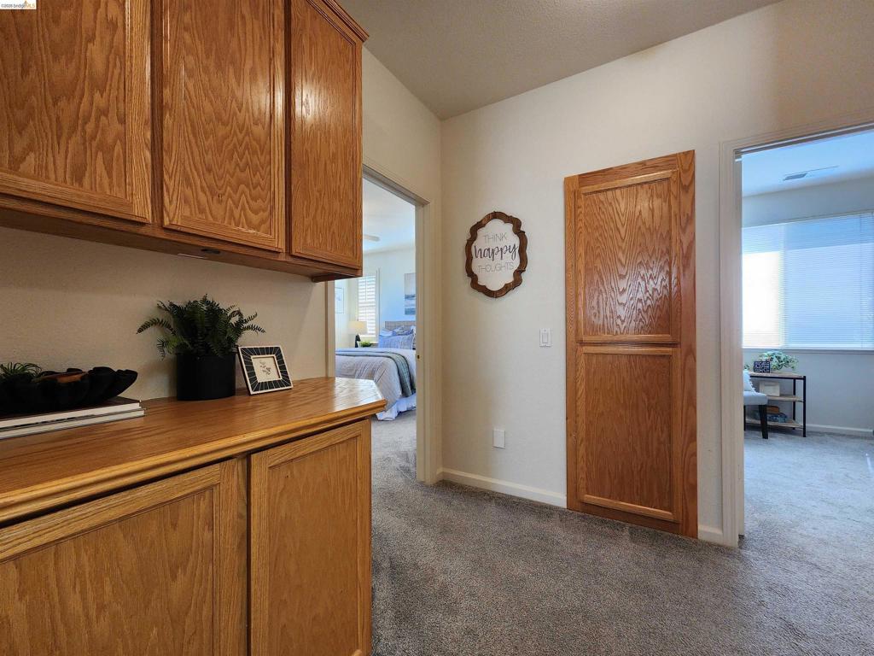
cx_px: 437
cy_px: 328
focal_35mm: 13
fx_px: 328
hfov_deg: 106.2
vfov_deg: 89.9
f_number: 2.2
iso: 160
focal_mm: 2.2
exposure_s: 1/60
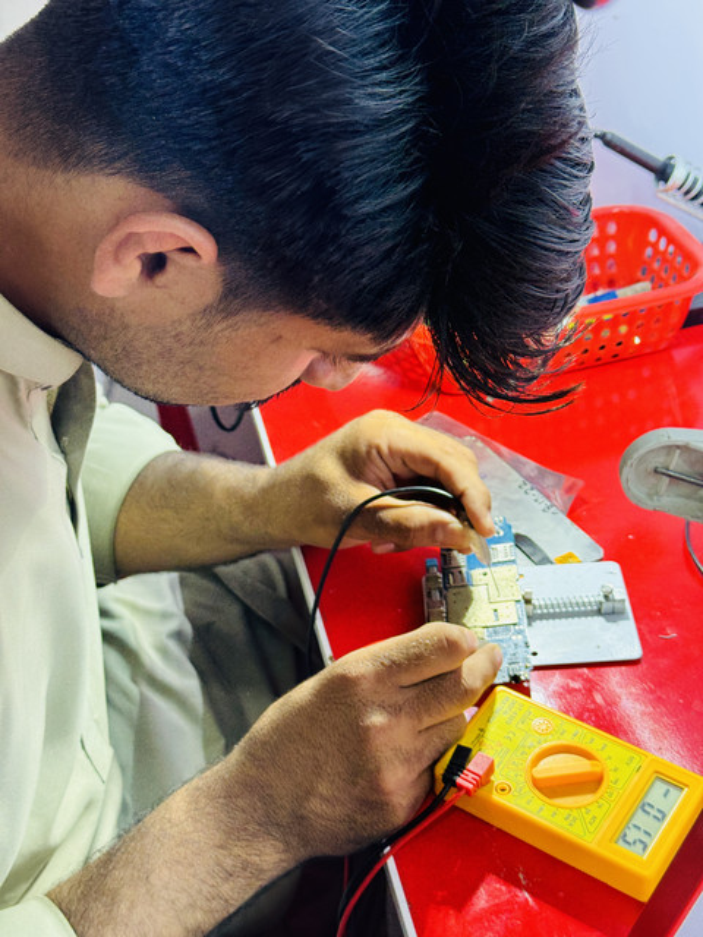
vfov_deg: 39.7
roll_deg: +5.2
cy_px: 468
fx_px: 1300
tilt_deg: -37.1
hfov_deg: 30.3
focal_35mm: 48
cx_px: 352
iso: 100
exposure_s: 1/50
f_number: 1.78
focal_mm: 6.76
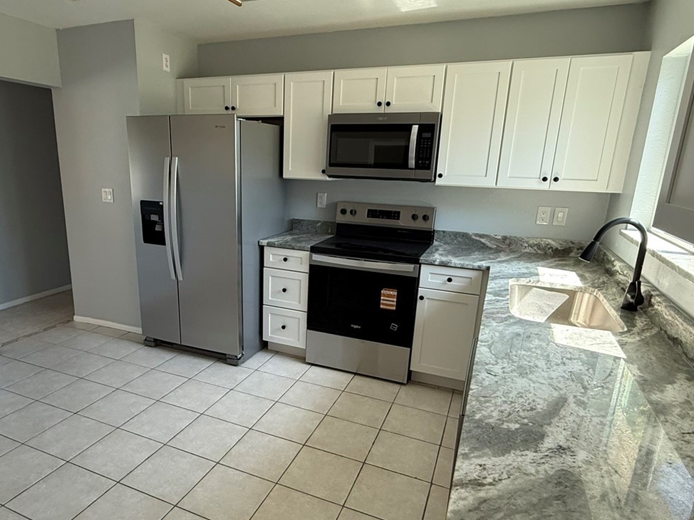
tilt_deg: -15.5
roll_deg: -2.3
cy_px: 287
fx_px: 461
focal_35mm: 23
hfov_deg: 73.5
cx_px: 294
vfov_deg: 58.7
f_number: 2.2
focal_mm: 2.22
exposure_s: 1/120
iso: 160
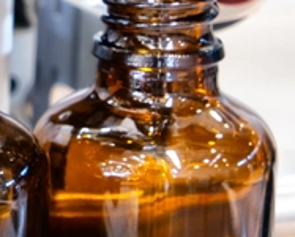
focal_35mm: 274
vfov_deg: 5.7
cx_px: -249
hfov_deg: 6.9
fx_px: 2395
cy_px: 65
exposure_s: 17
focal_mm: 50.5
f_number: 11
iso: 160
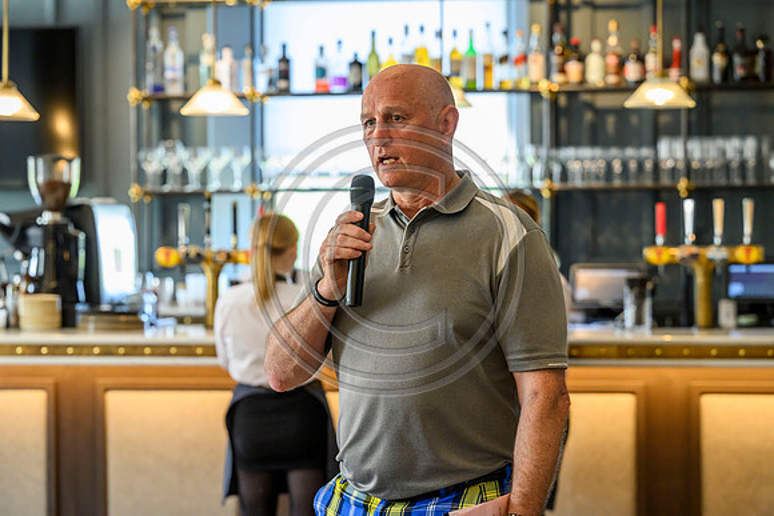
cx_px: 387
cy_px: 258
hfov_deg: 20.8
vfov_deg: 14.0
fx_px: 2107
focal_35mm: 98
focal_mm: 98
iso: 4000
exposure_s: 1/500
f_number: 4
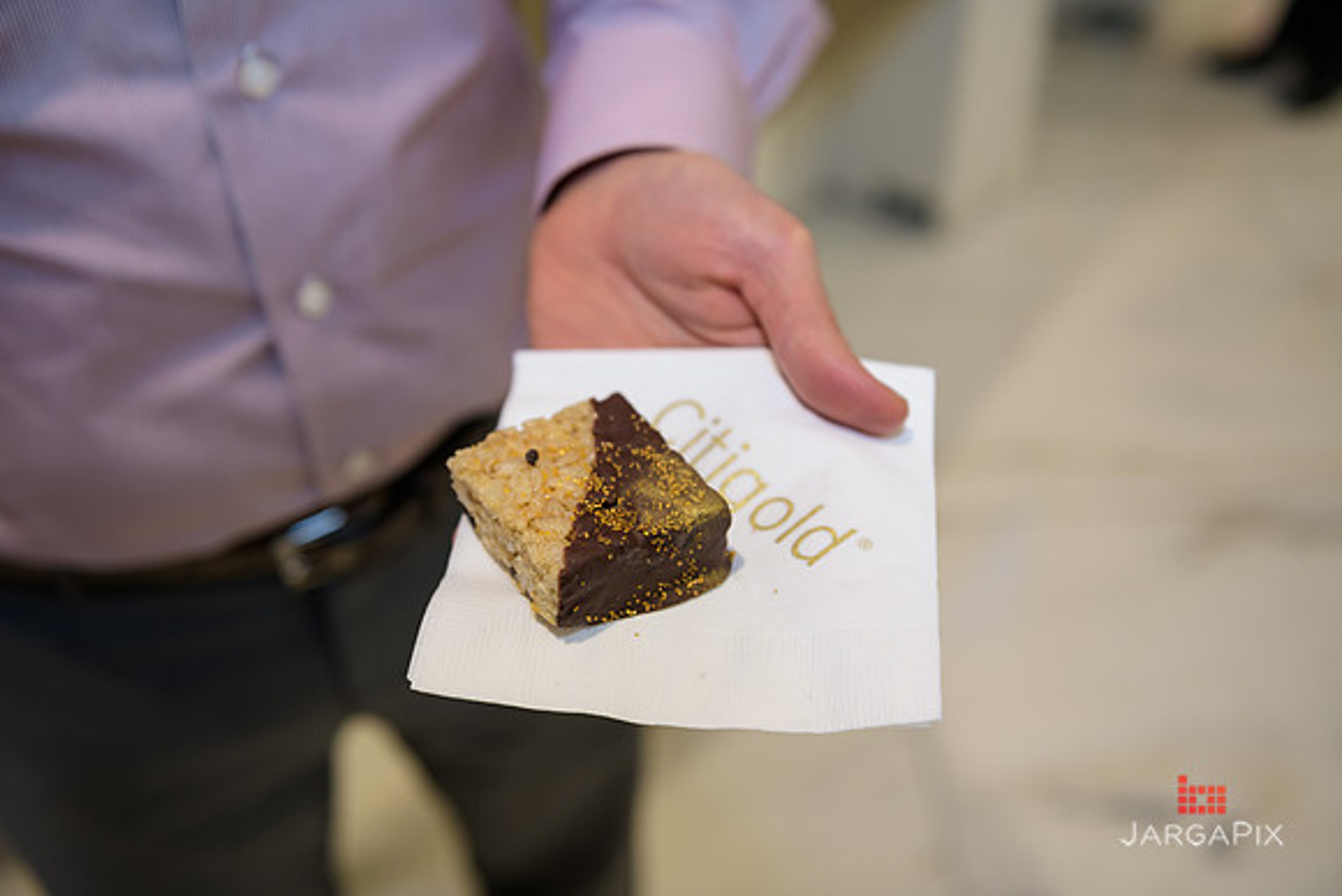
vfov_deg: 35.1
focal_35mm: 38
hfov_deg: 50.7
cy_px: 448
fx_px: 1417
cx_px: 671
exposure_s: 1/125
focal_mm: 38
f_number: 3.2
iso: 400
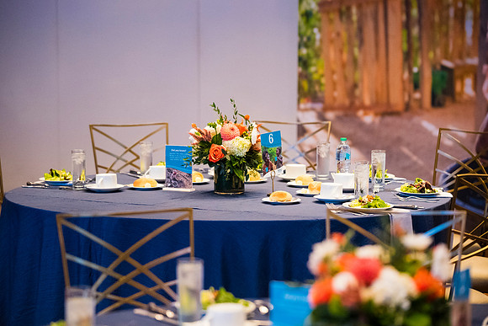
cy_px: 163
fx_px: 1491
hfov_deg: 18.6
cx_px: 244
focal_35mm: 110
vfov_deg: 12.5
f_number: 2.8
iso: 6400
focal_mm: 110
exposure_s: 1/250
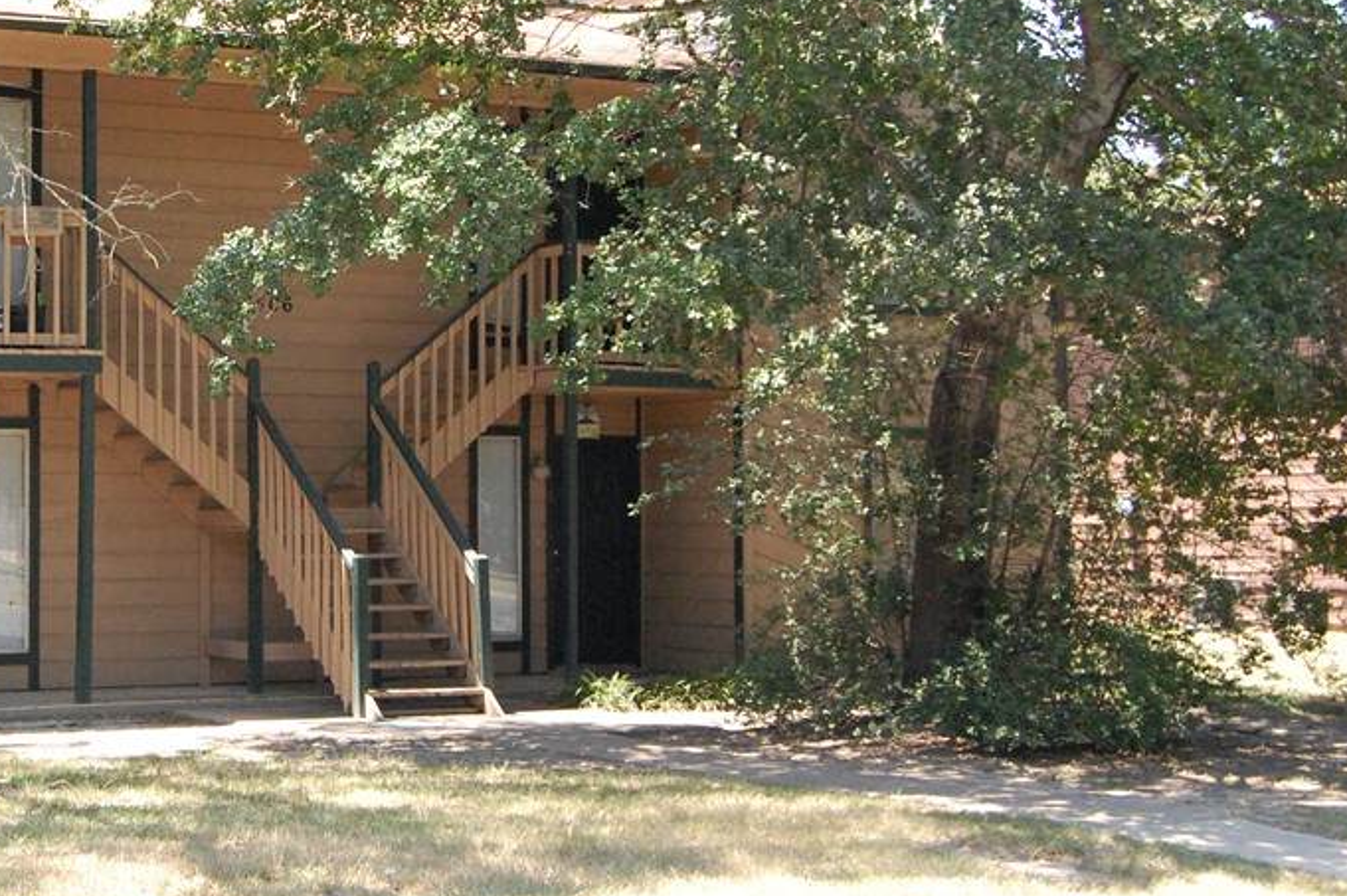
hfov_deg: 29.5
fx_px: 2505
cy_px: 366
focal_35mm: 67
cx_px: 290
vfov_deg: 20.3
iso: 1600
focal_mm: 28
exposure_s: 1/640
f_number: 6.3
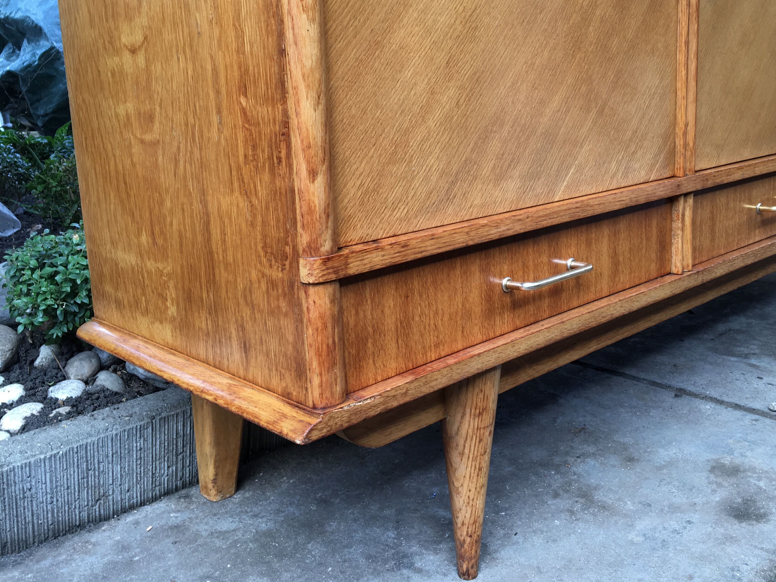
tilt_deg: -10.0
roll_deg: +2.9
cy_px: 228
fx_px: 807
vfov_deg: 39.5
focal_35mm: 36
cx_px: 424
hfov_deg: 51.3
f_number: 2.2
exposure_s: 1/50
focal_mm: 4.15
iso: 32
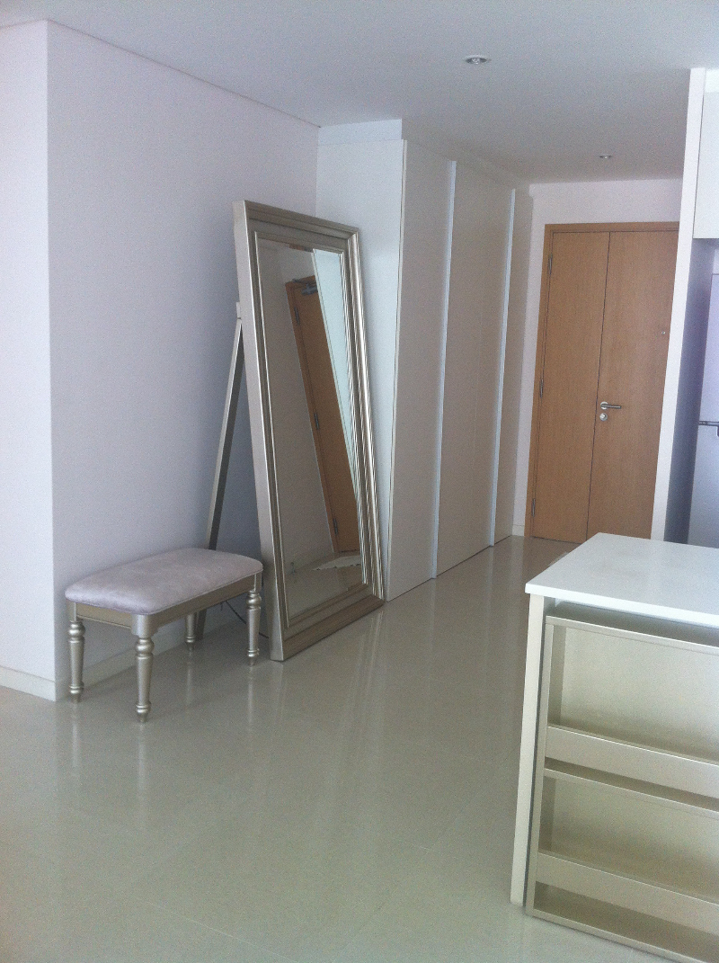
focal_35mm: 35
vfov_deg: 52.7
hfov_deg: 40.6
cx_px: 360
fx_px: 972
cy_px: 482
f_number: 2.8
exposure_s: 1/40
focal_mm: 3.85
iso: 100
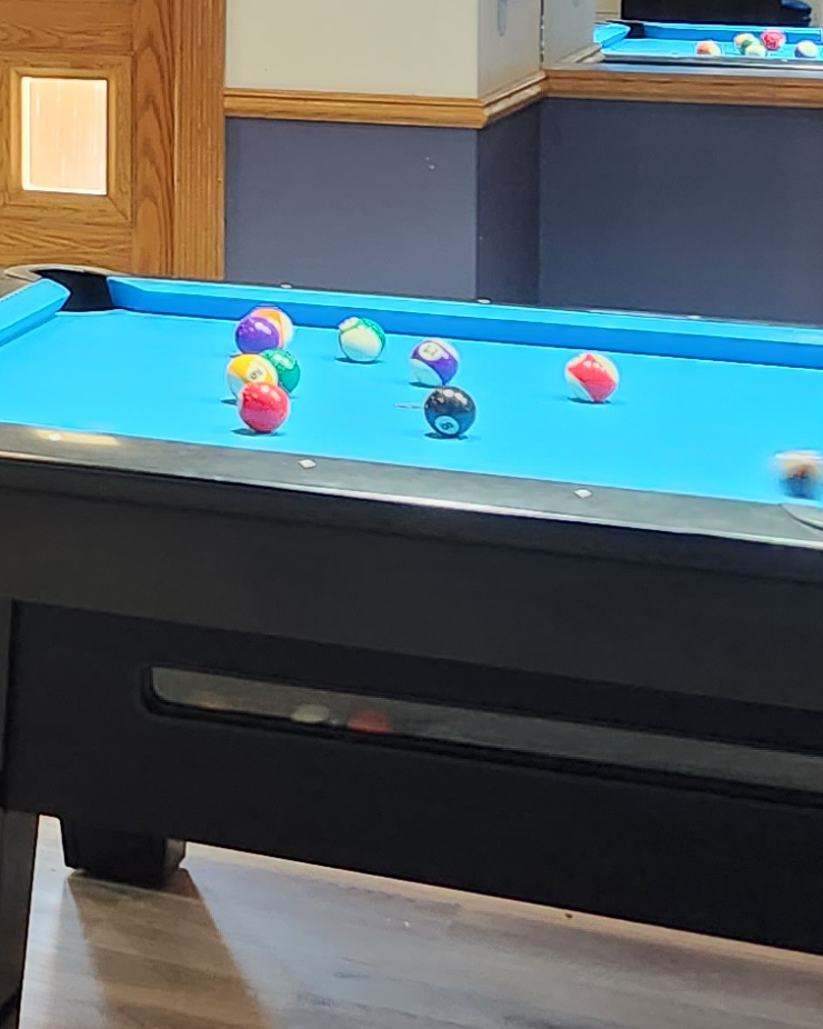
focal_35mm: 97
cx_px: -842
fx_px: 2953
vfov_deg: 19.1
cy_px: -28
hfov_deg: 13.5
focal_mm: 5.4
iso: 640
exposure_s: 1/60
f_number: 1.8
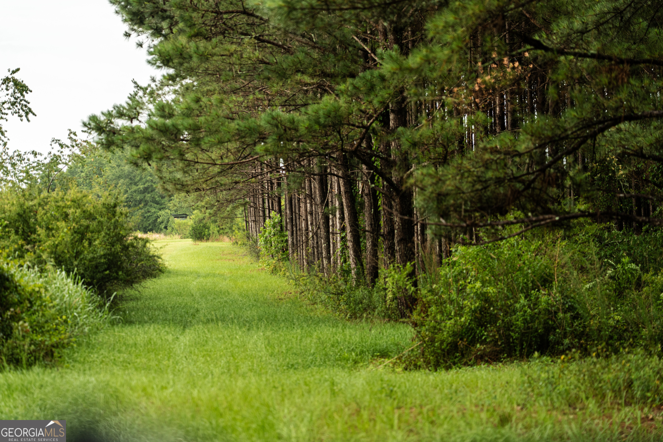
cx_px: 332
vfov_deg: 13.0
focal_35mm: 105
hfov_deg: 19.5
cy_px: 221
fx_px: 1934
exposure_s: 1/160
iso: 800
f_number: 4
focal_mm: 105
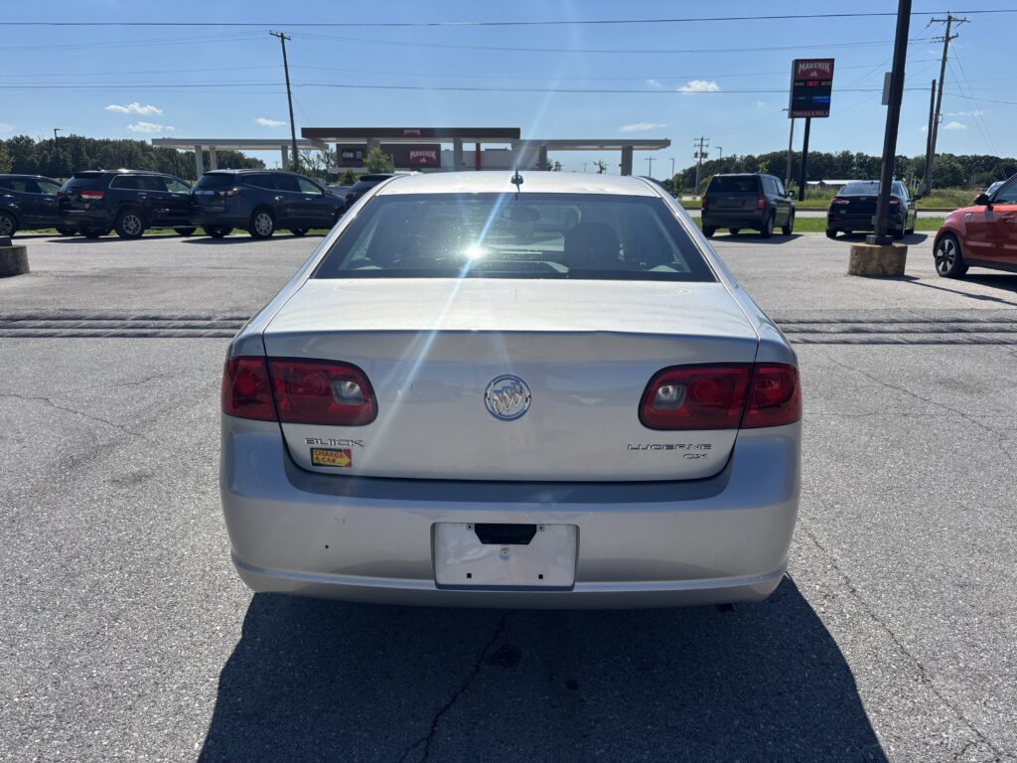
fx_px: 764
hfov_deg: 67.3
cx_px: 508
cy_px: 382
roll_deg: -1.2
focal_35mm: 26
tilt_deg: -8.7
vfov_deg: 53.1
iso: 50
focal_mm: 5.96
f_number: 1.6
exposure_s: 1/5348
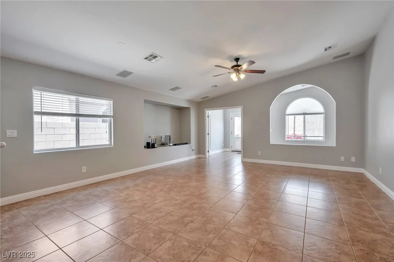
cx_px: 197
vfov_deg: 73.6
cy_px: 131
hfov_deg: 96.8
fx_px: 175
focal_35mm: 16
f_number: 10
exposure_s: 1/40
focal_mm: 16
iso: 400
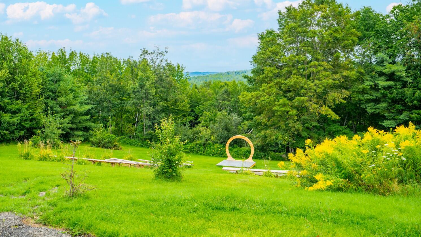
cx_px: 193
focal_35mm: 40
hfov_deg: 50.4
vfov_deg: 29.6
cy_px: 89
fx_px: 446
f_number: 9
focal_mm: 35
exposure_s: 1/20
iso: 50
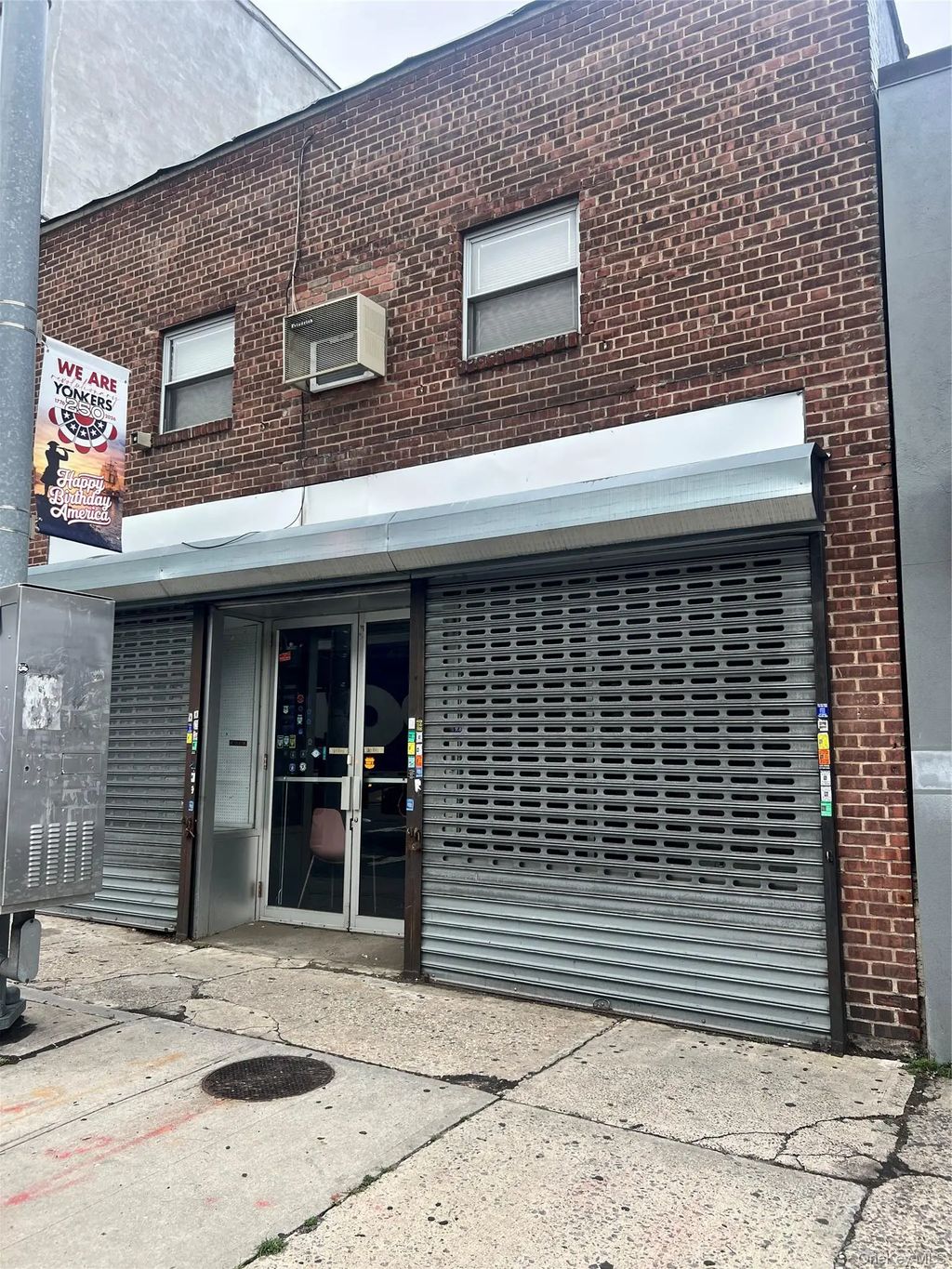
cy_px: 634
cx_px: 476
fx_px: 953
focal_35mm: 26
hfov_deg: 53.1
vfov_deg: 67.3
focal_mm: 5.7
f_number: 1.5
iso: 50
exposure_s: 1/846
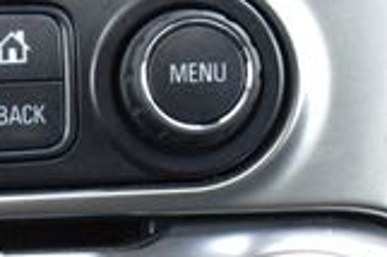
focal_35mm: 298
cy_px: 432
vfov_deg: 4.6
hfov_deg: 6.8
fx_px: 3200
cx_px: -187
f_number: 7.1
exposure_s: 1/40
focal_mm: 50
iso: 400
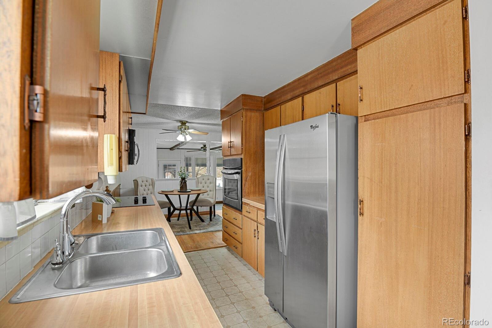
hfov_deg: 93.3
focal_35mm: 17
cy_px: 164
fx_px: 232
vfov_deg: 70.4
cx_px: 246
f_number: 8
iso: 250
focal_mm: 17
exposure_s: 3
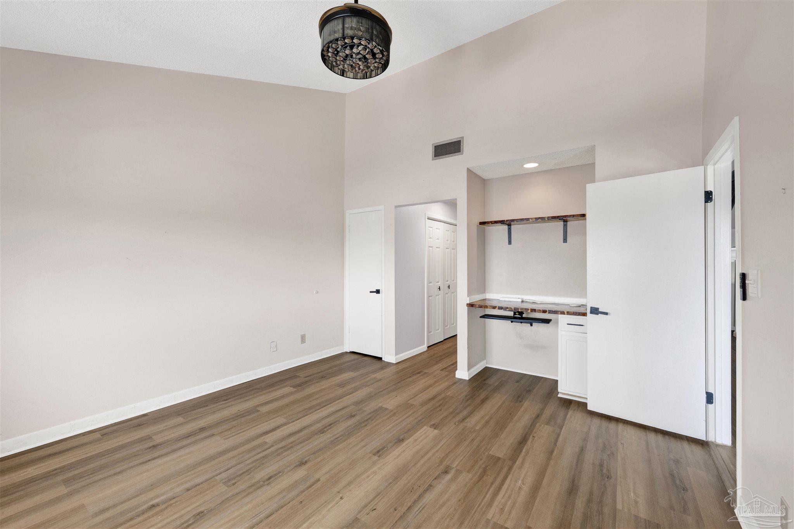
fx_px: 309
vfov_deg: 81.2
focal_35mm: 14
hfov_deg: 104.3
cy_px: 264
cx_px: 397
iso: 400
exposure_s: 1/10
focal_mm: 14
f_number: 11
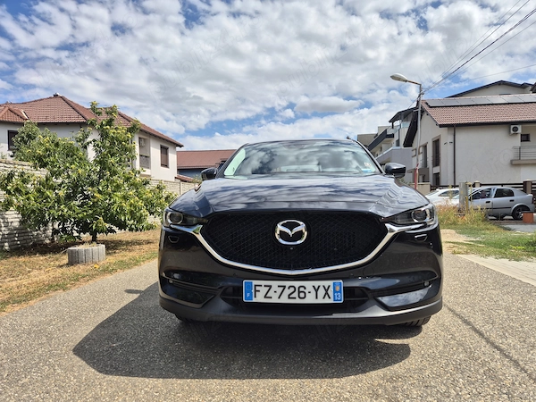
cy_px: 201
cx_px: 268
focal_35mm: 23
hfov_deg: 73.9
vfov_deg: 58.9
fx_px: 356
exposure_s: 1/1752
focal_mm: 5.4
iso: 25
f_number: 1.8
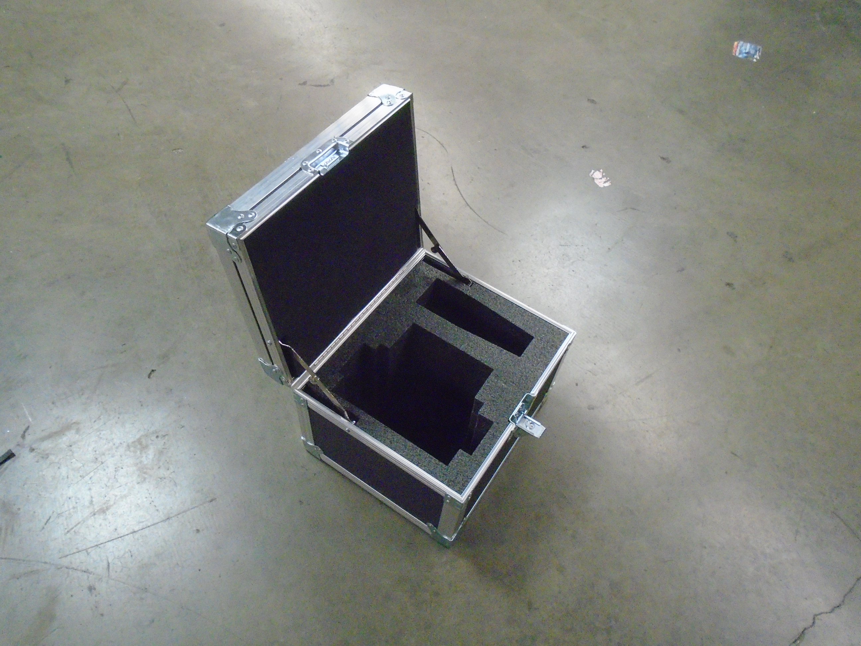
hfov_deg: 67.3
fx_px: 647
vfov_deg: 53.1
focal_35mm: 26
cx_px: 430
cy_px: 323
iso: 800
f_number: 3.2
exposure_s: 1/50
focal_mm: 4.6
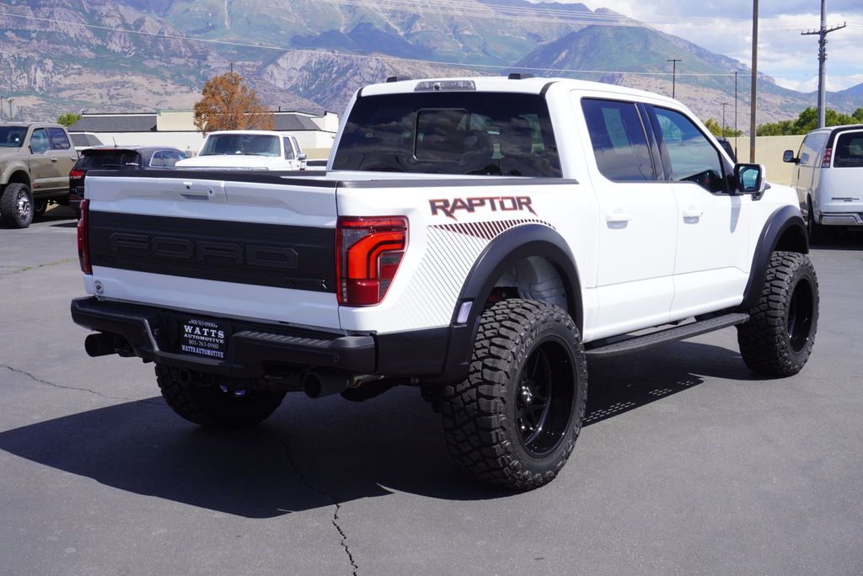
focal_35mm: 46
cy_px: 288
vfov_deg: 29.0
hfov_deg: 42.3
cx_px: 432
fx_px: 1115
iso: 100
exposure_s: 1/125
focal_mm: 31
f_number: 11
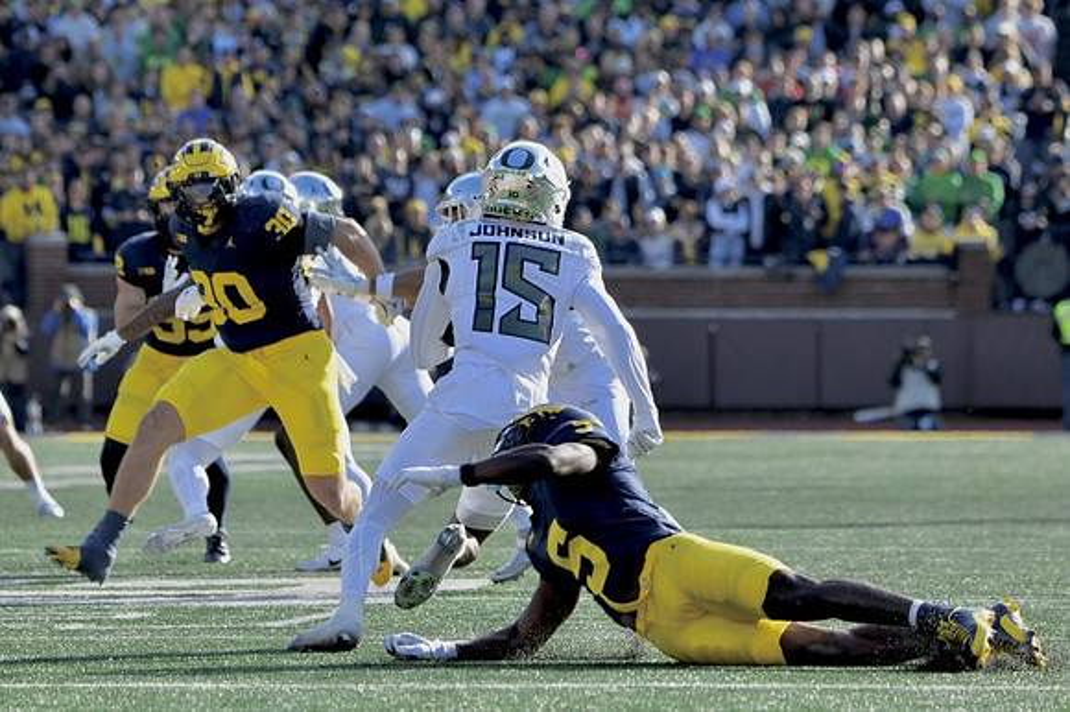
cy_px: 356
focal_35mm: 330
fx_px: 9802
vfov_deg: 4.2
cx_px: 535
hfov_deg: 6.2
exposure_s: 1/1600
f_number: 5.3
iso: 640
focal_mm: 220
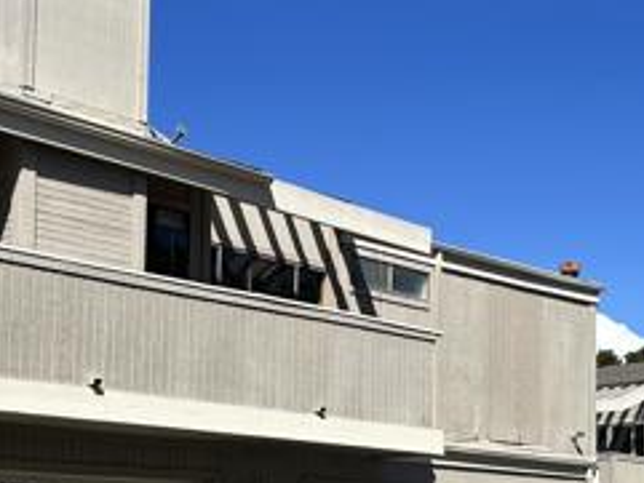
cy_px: 448
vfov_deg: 20.8
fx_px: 1284
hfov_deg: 28.1
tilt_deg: +4.7
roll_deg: -0.8
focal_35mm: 69
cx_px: 382
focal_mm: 5.7
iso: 50
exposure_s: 1/5882
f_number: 1.5
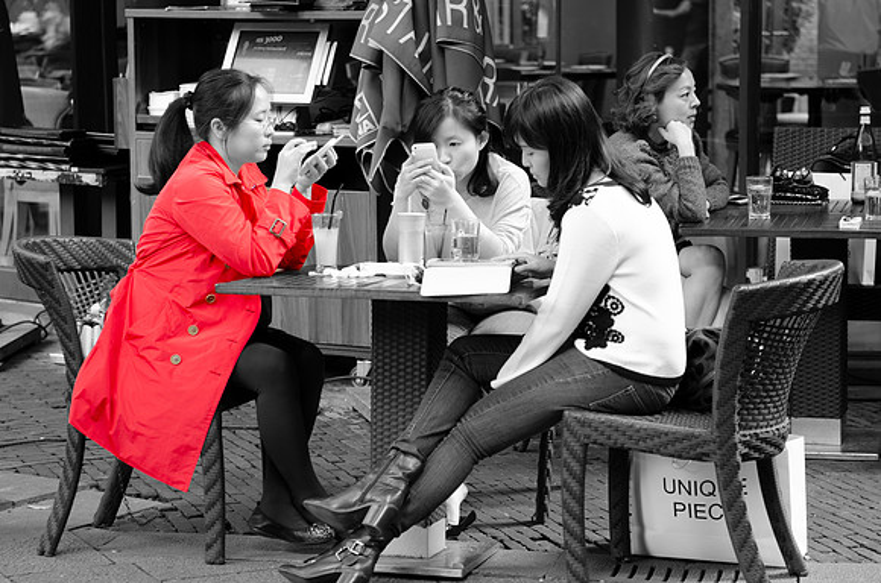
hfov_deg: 20.7
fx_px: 2417
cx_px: 440
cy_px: 292
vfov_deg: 13.8
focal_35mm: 99
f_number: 3.3
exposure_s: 1/20
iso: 100
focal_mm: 66
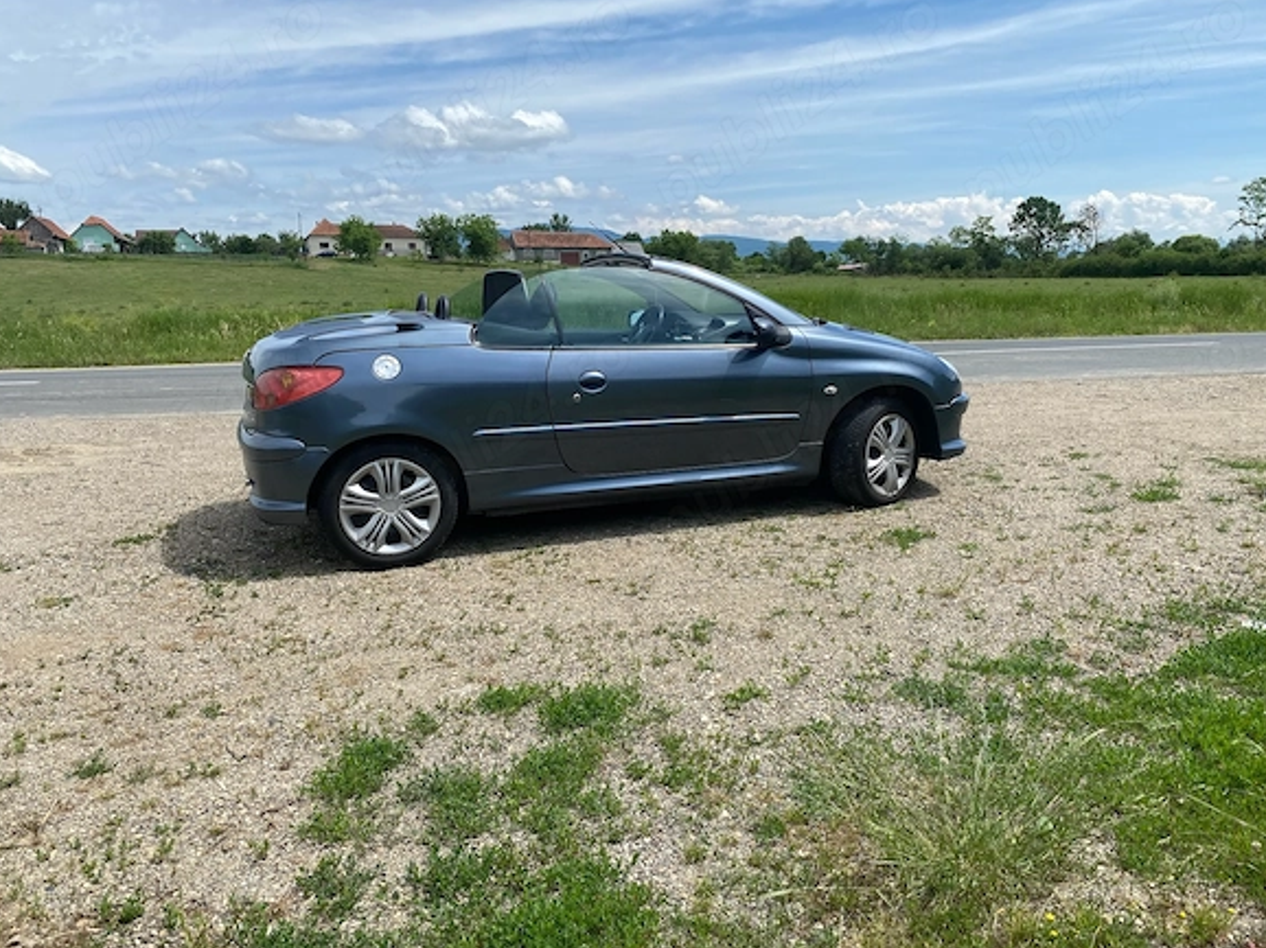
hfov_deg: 65.3
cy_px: 464
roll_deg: +1.5
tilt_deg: -10.5
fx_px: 987
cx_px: 642
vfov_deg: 51.3
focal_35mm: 27
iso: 32
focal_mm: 4.25
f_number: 1.8
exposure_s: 1/3300
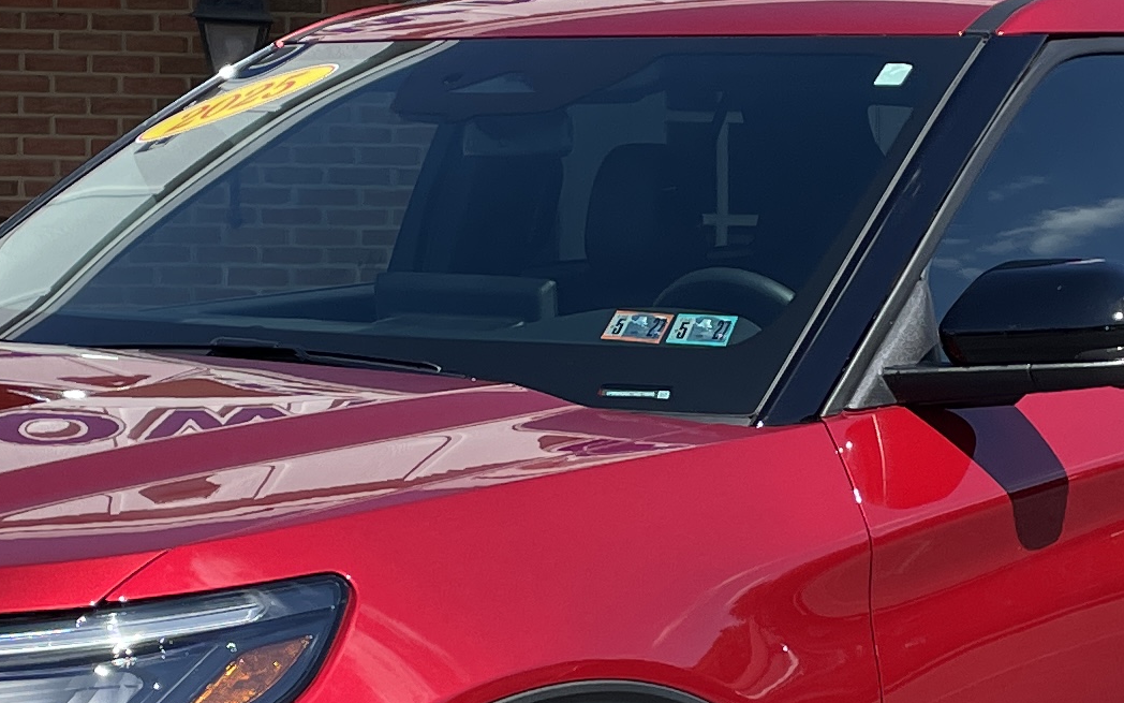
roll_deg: +0.0
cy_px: 468
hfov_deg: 19.6
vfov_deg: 12.3
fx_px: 3247
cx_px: 722
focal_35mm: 106
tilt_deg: -4.8
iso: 32
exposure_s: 1/3401
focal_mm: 4.2
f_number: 1.6
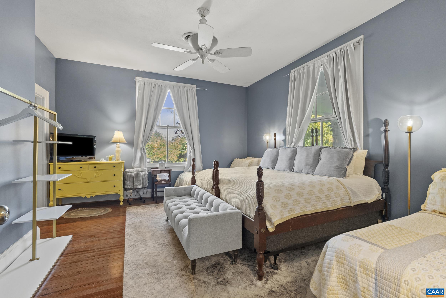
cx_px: 223
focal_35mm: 16
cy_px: 149
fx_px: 198
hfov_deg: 96.7
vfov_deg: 73.8
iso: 1000
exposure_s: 1/2
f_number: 8
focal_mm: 16
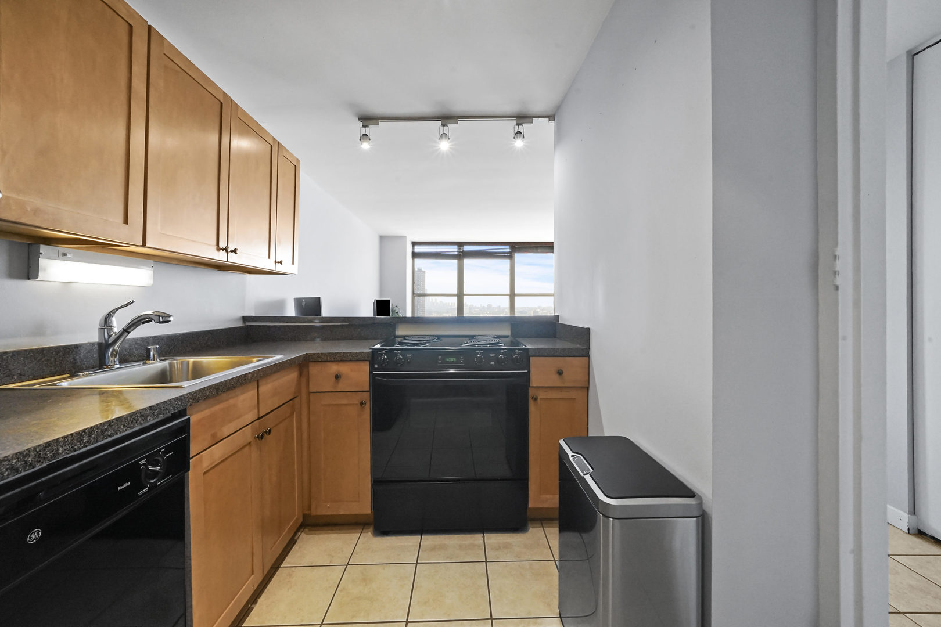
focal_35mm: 14
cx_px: 470
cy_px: 314
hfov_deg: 104.3
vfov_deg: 81.2
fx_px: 366
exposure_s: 1/25
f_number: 13
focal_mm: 14
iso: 1000
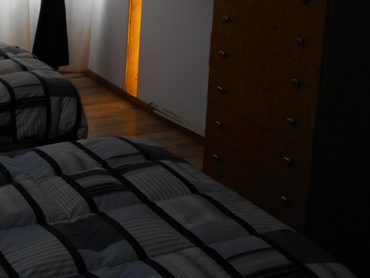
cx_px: -9
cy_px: -20
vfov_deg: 24.1
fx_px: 609
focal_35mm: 57
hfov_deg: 31.0
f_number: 3.2
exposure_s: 1/30
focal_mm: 4.6
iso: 110
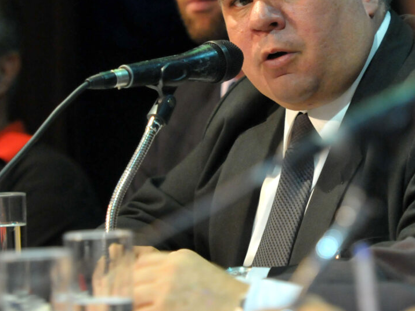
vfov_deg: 3.6
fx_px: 5011
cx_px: 304
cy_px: 114
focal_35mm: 418
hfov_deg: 4.7
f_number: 2.8
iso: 1250
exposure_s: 1/100
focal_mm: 135
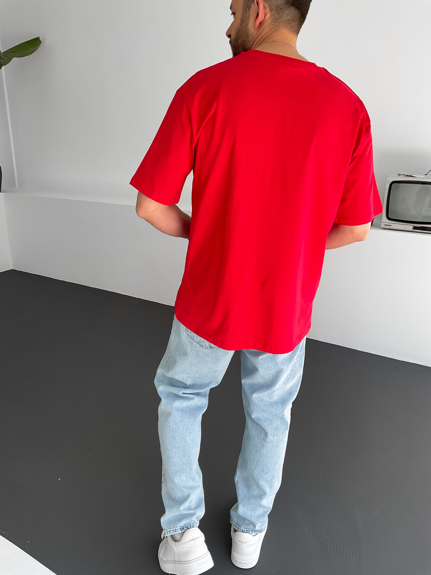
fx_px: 481
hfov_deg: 48.2
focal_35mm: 29
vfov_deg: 61.7
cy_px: 288
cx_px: 216
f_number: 1.8
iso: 16
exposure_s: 1/130
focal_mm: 3
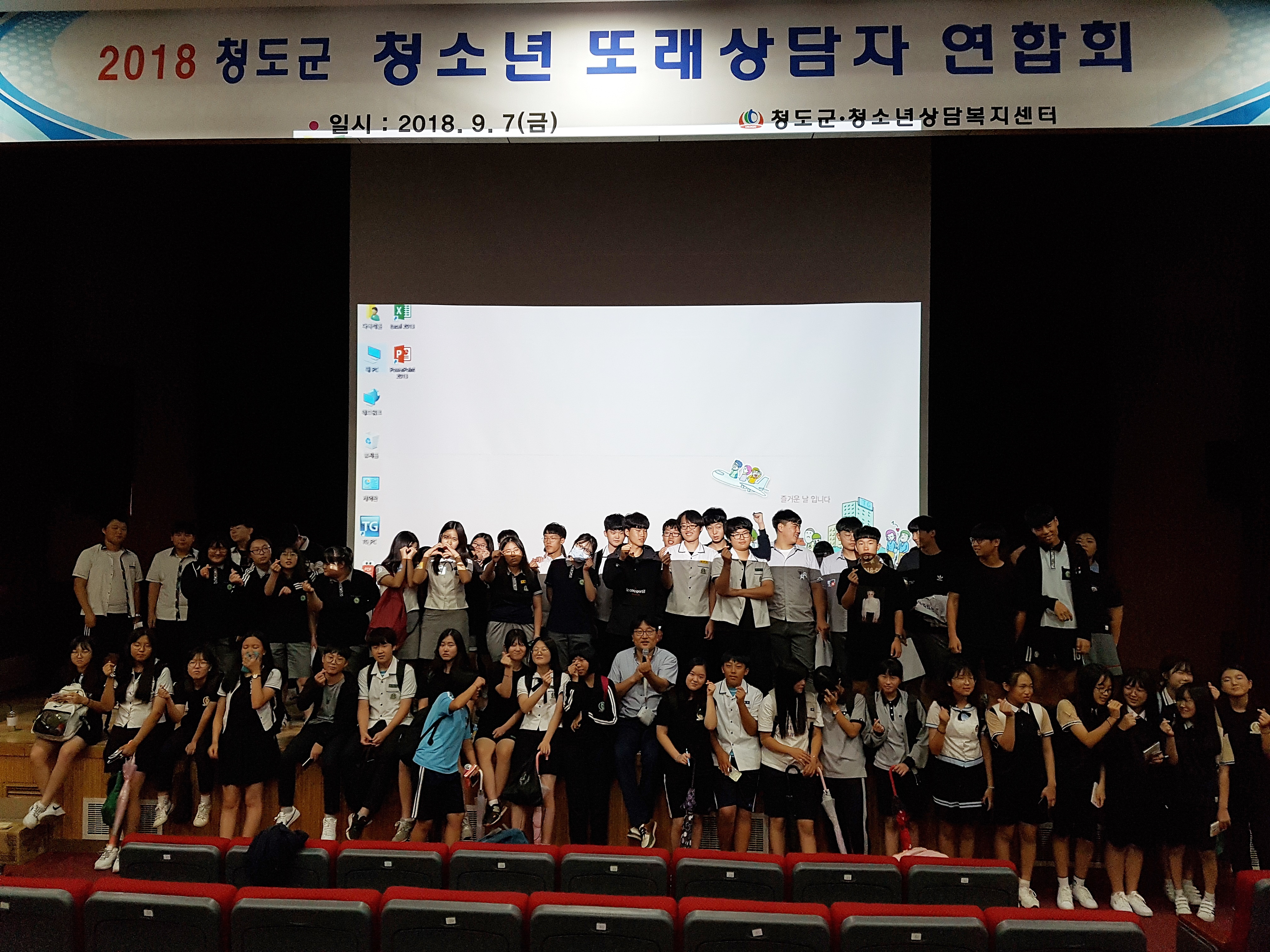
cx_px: 635
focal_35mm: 26
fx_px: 954
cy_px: 476
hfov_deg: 67.3
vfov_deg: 53.1
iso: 160
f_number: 1.7
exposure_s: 1/40
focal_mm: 4.2
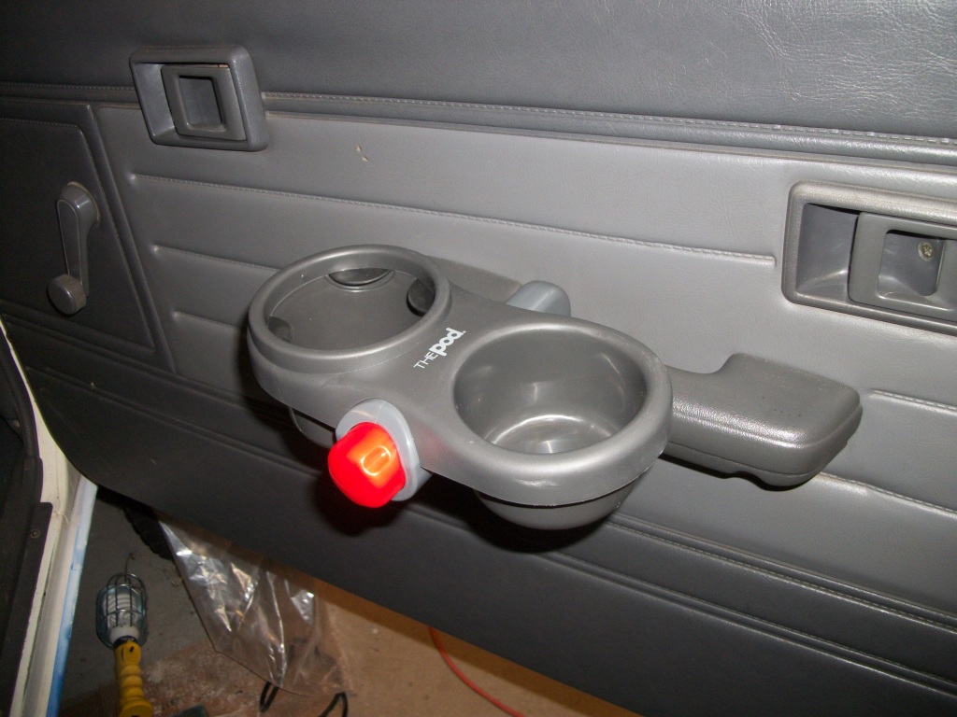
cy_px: 358
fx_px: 885
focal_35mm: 32
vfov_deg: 44.2
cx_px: 478
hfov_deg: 56.8
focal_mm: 5.7
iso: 160
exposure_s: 1/60
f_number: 2.9
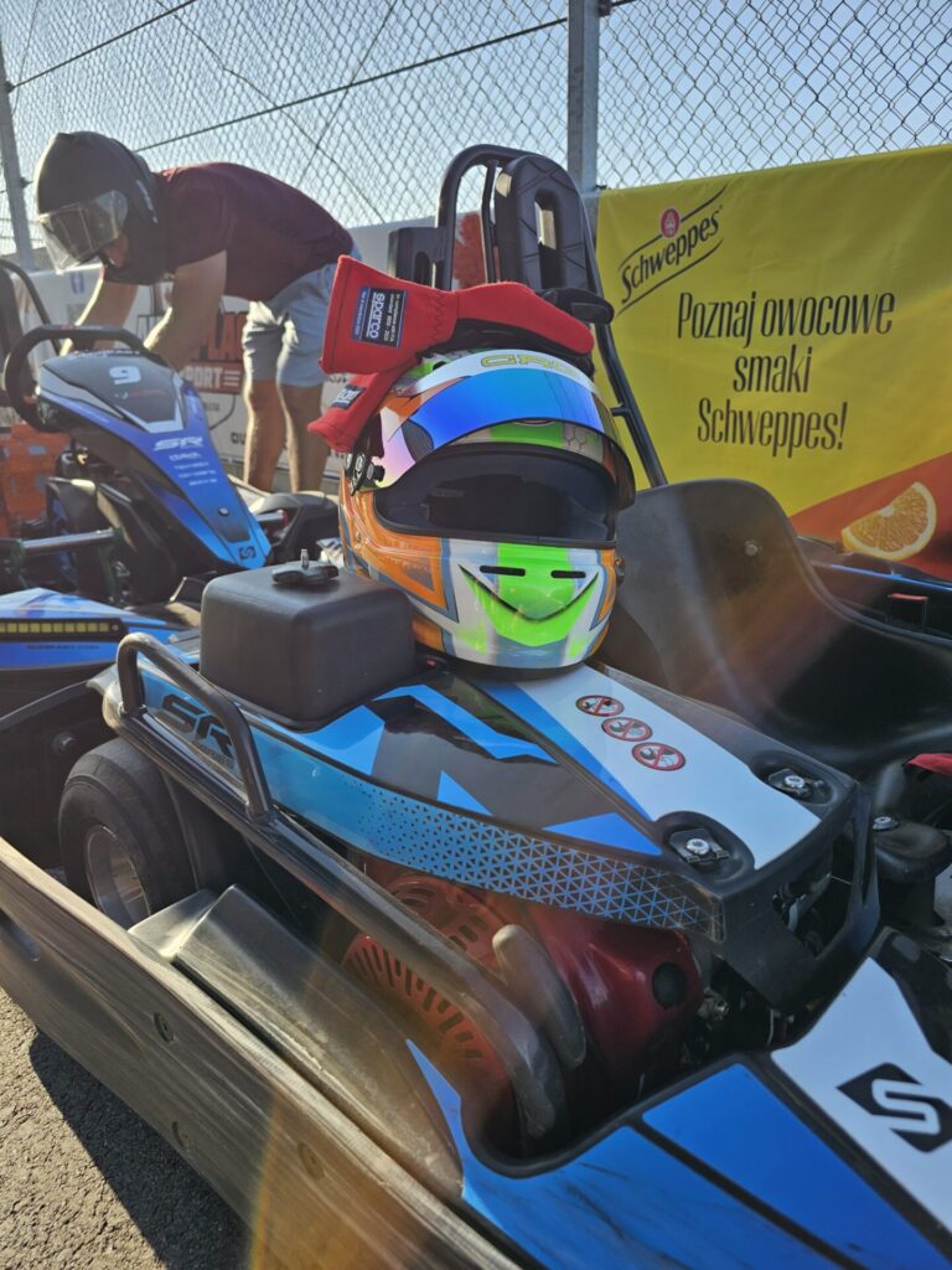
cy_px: 635
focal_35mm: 23
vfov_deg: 73.9
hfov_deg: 58.9
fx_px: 843
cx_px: 476
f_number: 1.7
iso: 10
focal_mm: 6.3
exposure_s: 1/243
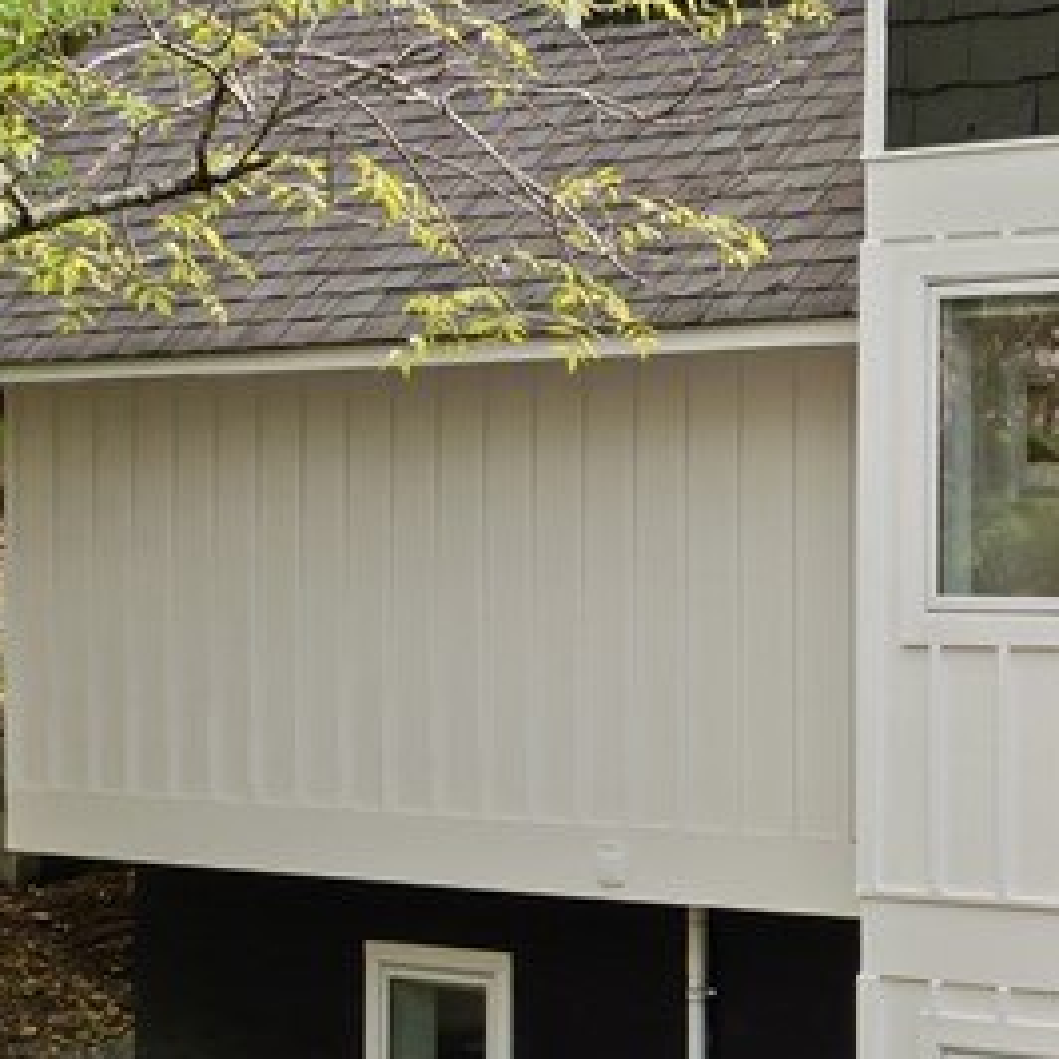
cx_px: 1772
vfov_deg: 17.9
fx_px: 3357
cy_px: 563
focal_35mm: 97
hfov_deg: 15.8
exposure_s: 1/120
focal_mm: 10.26
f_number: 4.5
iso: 100
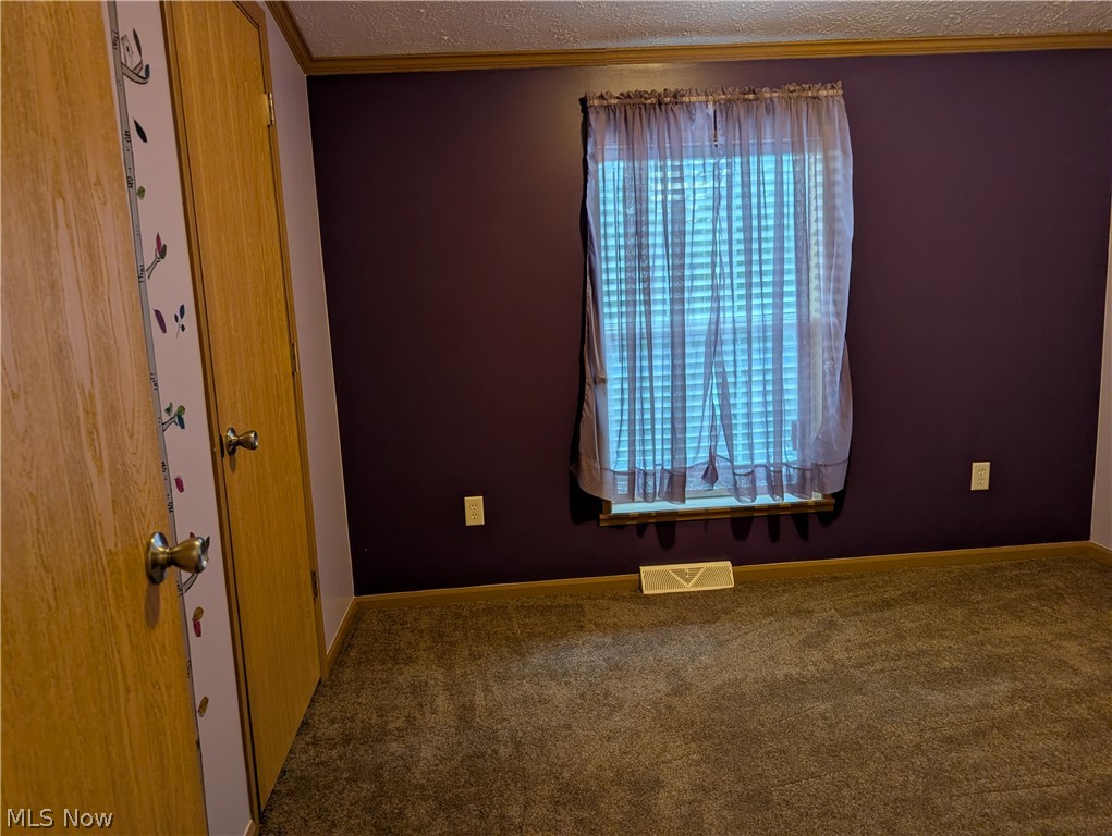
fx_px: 772
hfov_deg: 71.5
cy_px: 418
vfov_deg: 56.9
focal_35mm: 24
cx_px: 556
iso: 29
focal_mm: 6.9
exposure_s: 1/60
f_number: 1.68
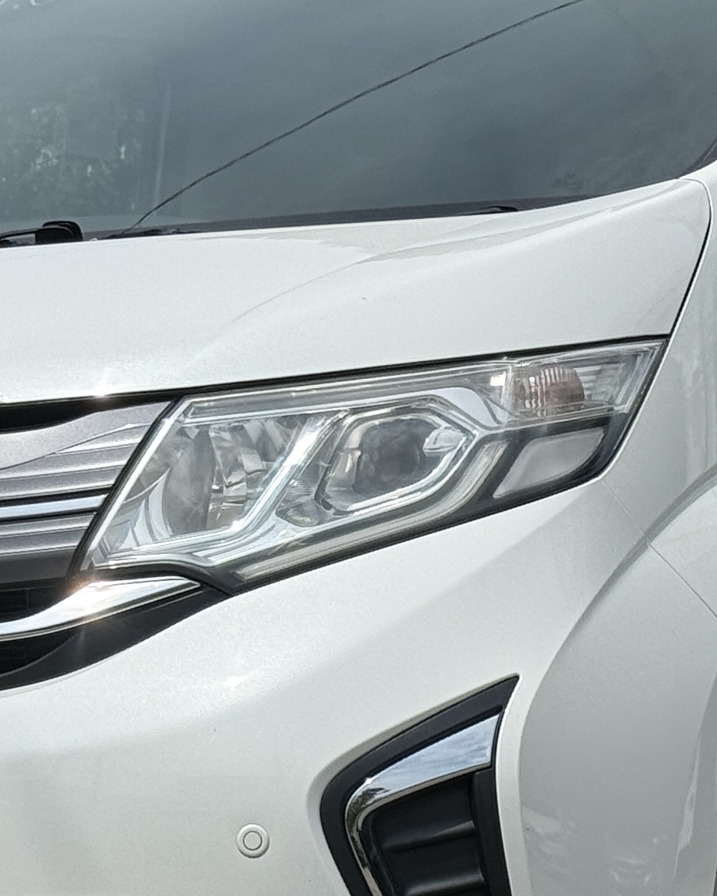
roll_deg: -0.2
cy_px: 463
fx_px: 4297
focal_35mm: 162
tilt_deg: +3.0
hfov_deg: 9.5
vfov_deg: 11.9
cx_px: 311
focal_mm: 6.76
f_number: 1.78
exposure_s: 1/11364
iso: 80
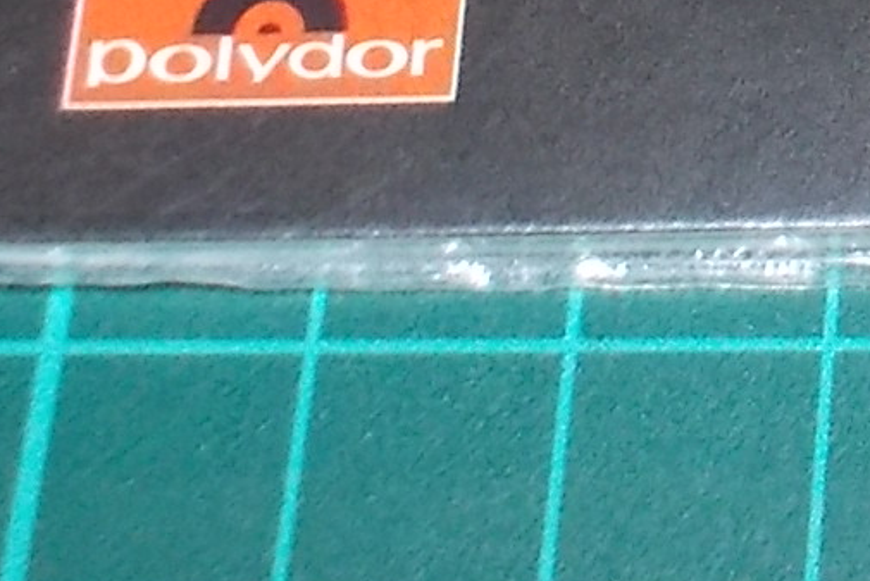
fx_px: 4182
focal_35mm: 173
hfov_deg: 11.1
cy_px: -771
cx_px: 1516
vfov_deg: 7.5
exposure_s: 1/30
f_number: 3.7
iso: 200
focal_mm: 5.2
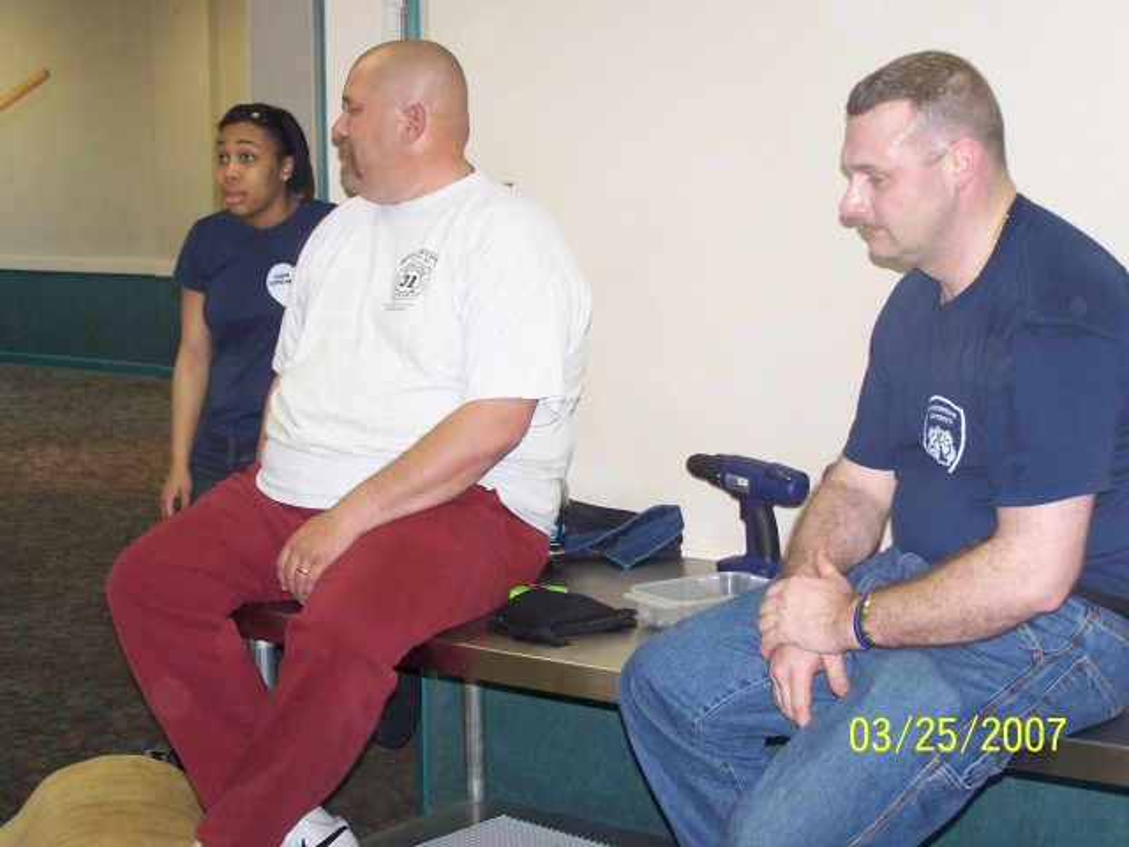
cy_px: 424
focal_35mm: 67
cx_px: 564
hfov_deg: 29.0
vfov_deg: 21.9
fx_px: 2185
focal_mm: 11.1
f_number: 3.2
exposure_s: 1/60
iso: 140
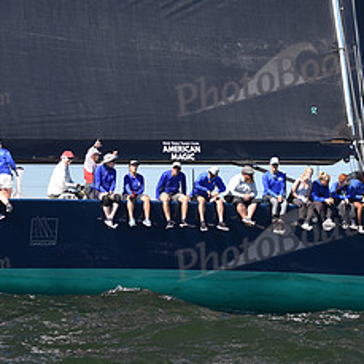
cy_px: 180
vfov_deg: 11.6
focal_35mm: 151
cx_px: 94
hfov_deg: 11.5
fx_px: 1796
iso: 200
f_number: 2.8
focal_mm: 70
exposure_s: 1/1000
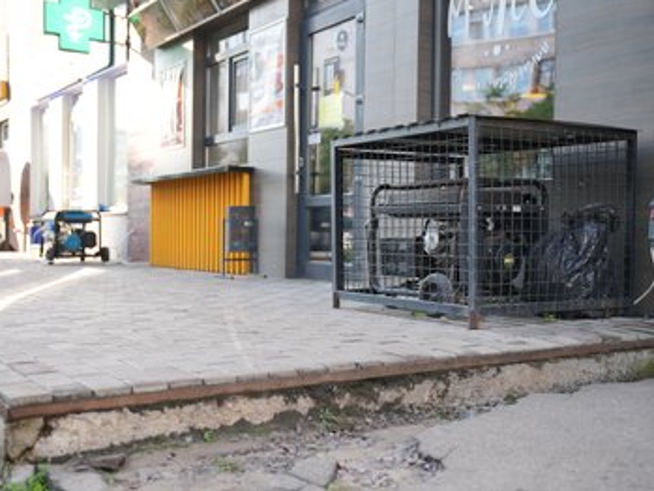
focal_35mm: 43
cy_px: 243
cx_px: 309
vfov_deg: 33.6
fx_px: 813
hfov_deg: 43.8
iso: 80
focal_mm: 39
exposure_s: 1/160
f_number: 2.8
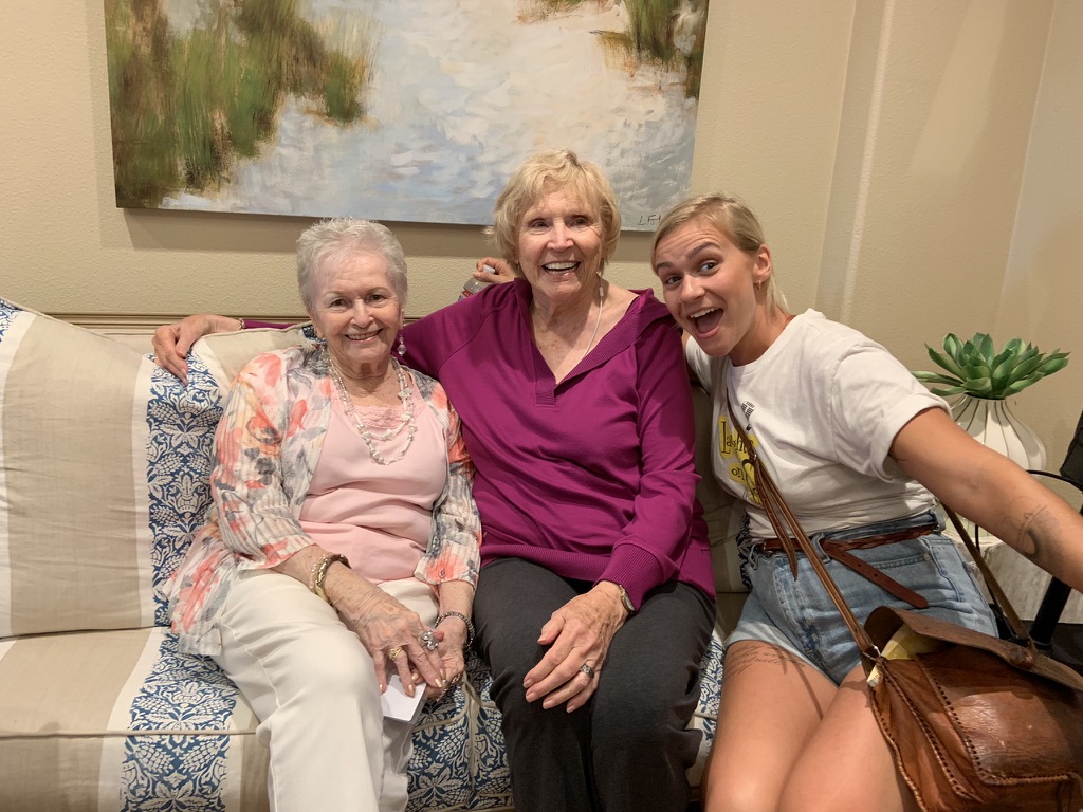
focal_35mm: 26
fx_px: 813
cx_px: 542
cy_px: 406
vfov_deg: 53.1
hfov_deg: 67.3
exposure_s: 1/59
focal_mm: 4.25
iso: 160
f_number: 1.8
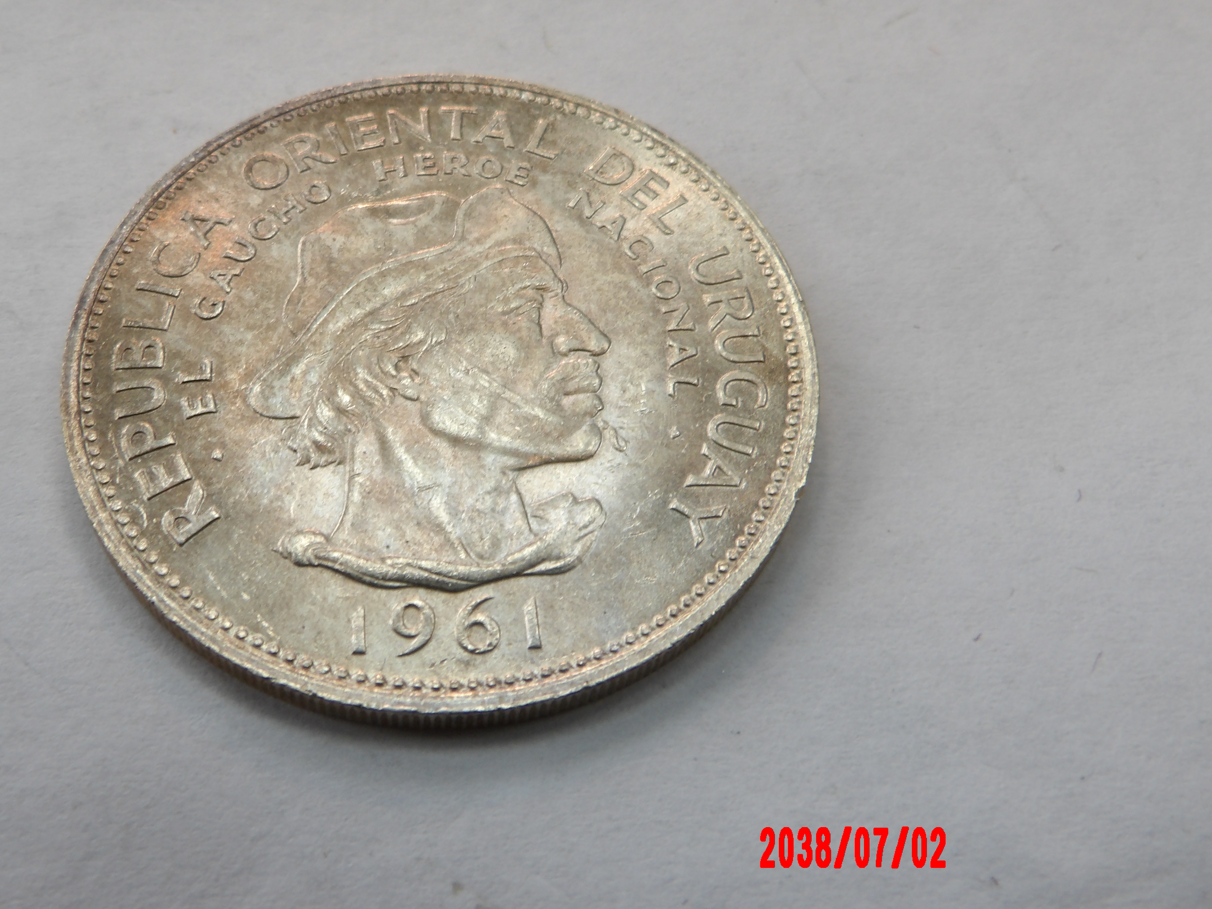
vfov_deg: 33.6
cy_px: 400
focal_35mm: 43
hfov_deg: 43.5
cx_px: 452
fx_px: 1506
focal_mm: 6.2
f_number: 4.5
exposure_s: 1/38
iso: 100
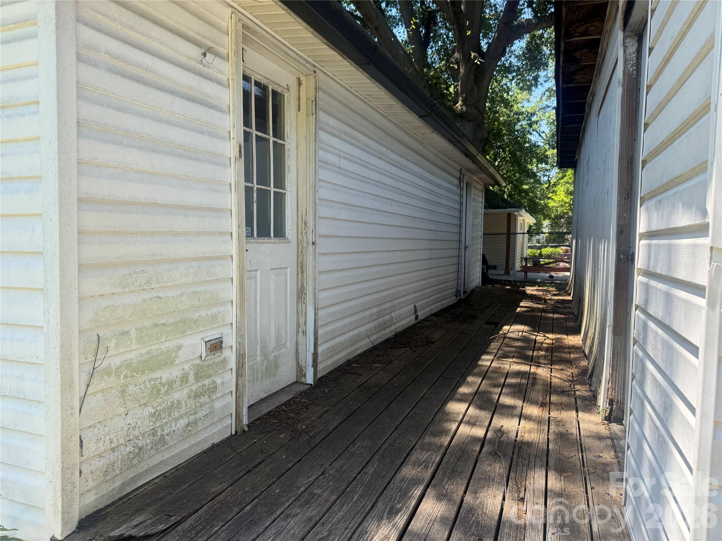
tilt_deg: -5.3
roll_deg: -1.0
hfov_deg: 71.6
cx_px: 361
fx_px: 501
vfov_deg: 56.8
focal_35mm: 24
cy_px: 270
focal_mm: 6.76
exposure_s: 1/864
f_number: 1.78
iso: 80
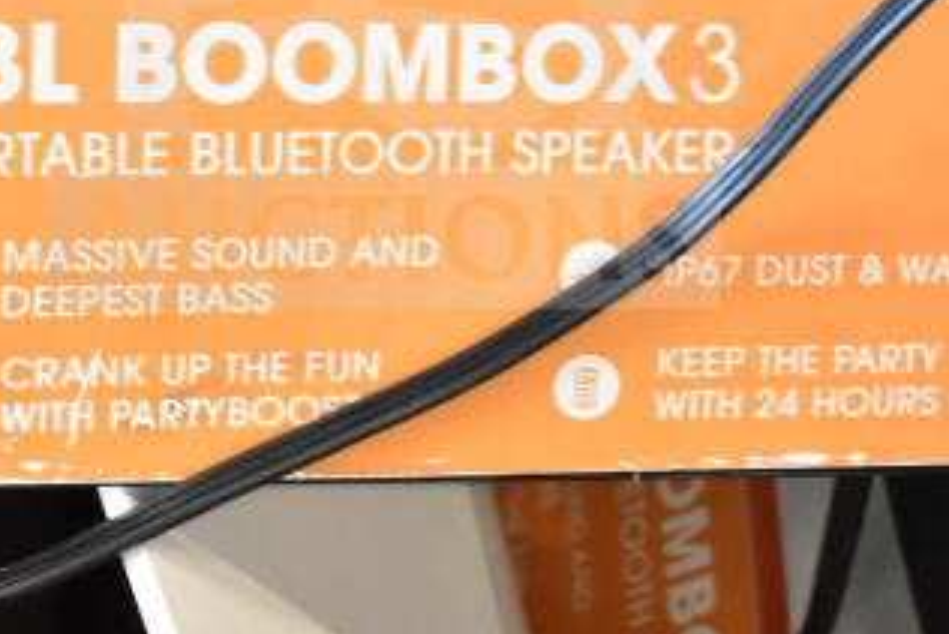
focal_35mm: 139
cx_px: 381
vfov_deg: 9.8
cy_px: 71
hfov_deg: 14.7
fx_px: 3666
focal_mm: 48
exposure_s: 1/80
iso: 2500
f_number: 5.3
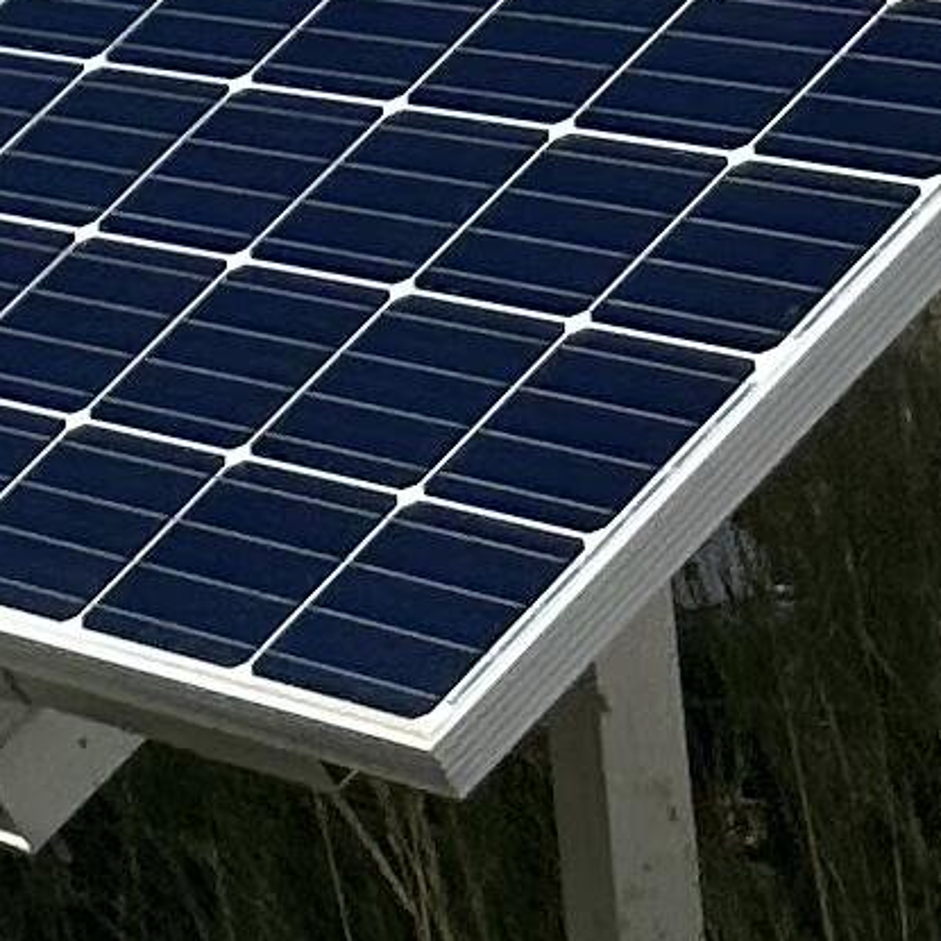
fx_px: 6336
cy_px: -1955
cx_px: -1982
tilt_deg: +13.4
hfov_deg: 7.4
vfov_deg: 7.4
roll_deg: -2.0
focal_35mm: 206
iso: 80
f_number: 1.78
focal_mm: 6.86
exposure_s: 1/8197
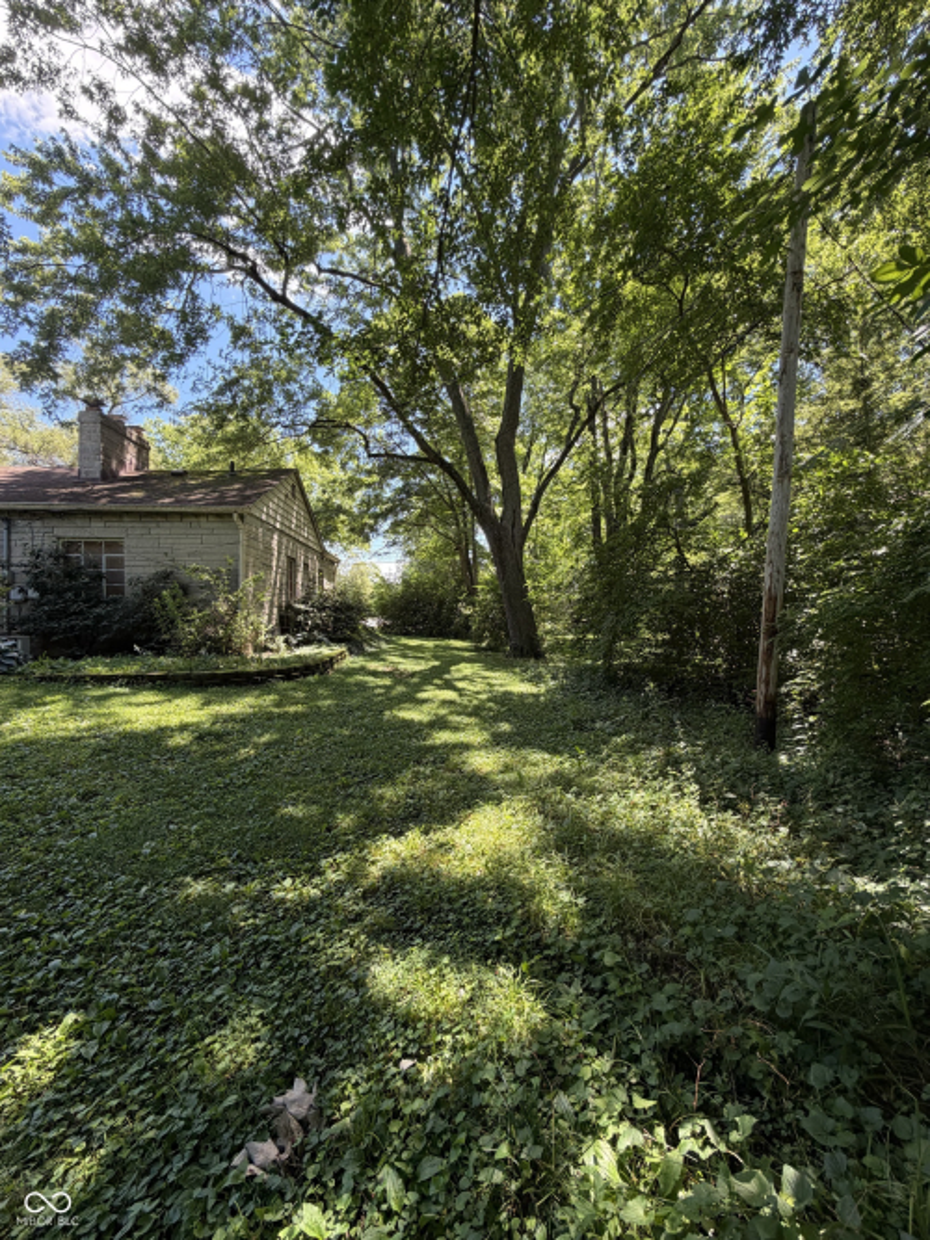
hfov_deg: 85.7
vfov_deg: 102.1
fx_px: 502
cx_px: 465
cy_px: 620
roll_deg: +0.1
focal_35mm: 14
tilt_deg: -0.2
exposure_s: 1/124
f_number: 2.2
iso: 50
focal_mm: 2.22
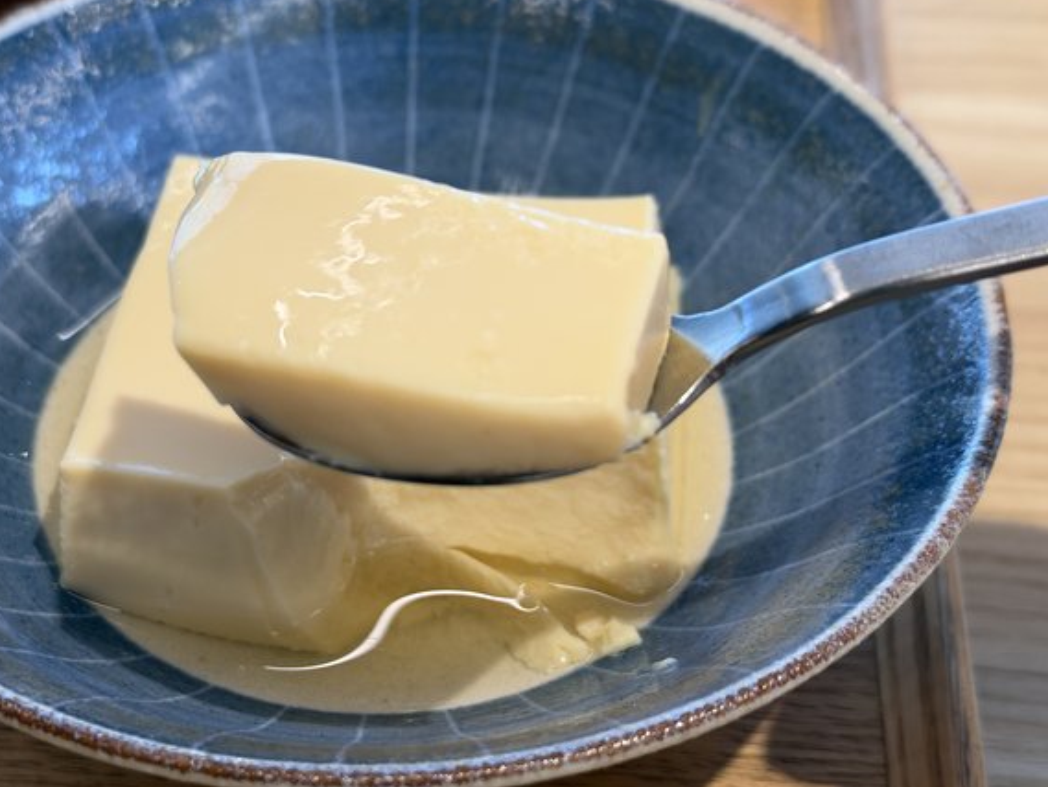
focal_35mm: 54
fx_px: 1635
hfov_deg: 35.5
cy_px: 417
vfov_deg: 27.0
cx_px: 460
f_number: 1.8
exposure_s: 1/124
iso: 100
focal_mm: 6.93
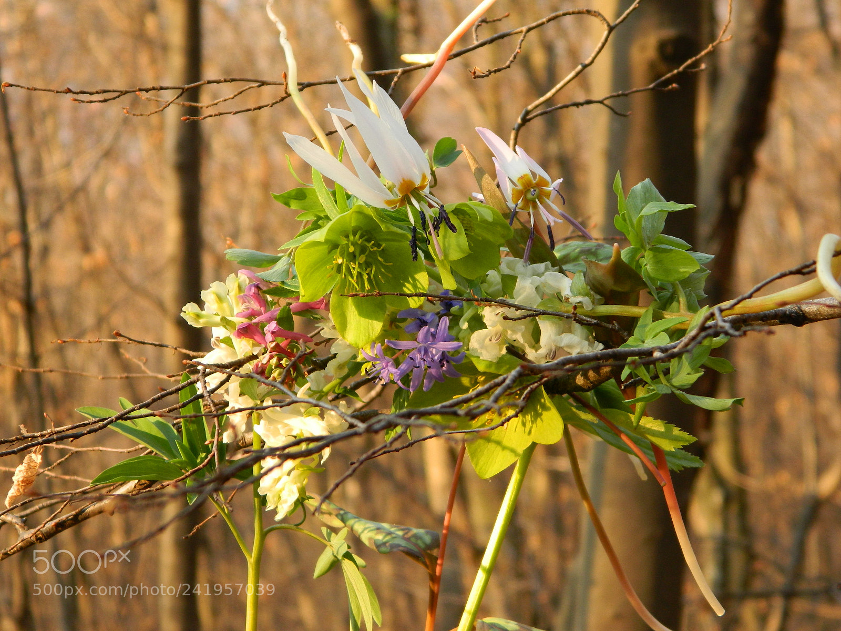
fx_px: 2502
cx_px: 420
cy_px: 316
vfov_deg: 14.4
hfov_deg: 19.1
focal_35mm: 103
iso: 140
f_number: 4.5
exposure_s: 1/60
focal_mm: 18.6
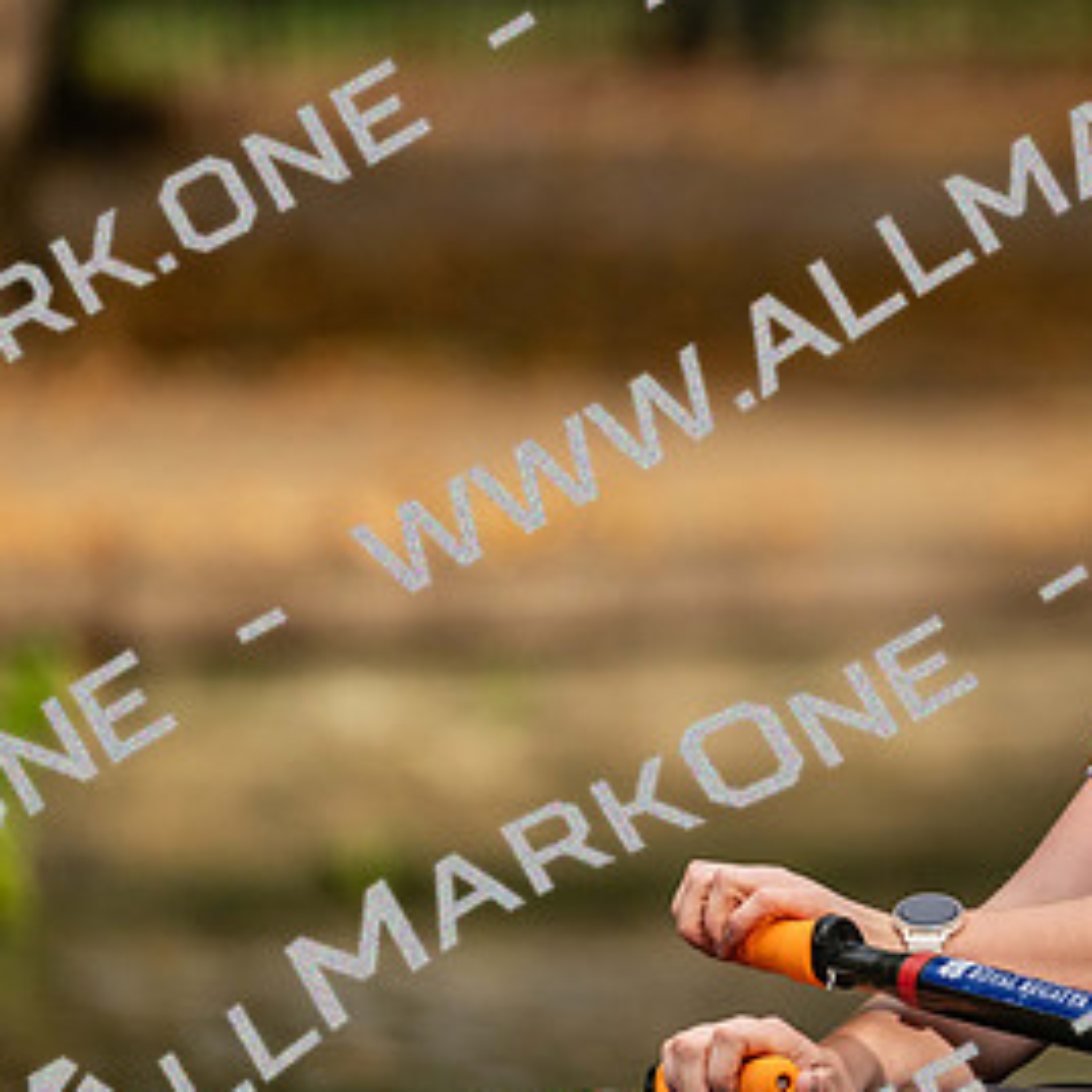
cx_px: 856
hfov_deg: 2.4
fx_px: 26304
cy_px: 605
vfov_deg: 2.4
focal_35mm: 737
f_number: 4.5
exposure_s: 1/2500
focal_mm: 400
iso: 1600
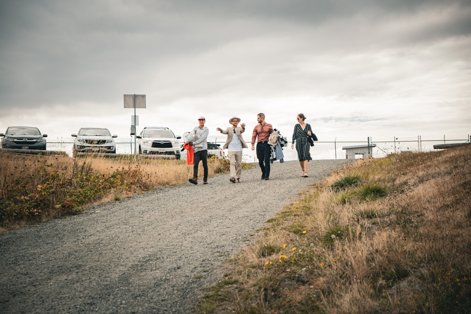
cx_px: 231
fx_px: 1107
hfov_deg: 24.0
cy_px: 157
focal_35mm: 85
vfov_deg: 16.1
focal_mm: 55
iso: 320
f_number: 4
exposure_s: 1/1250
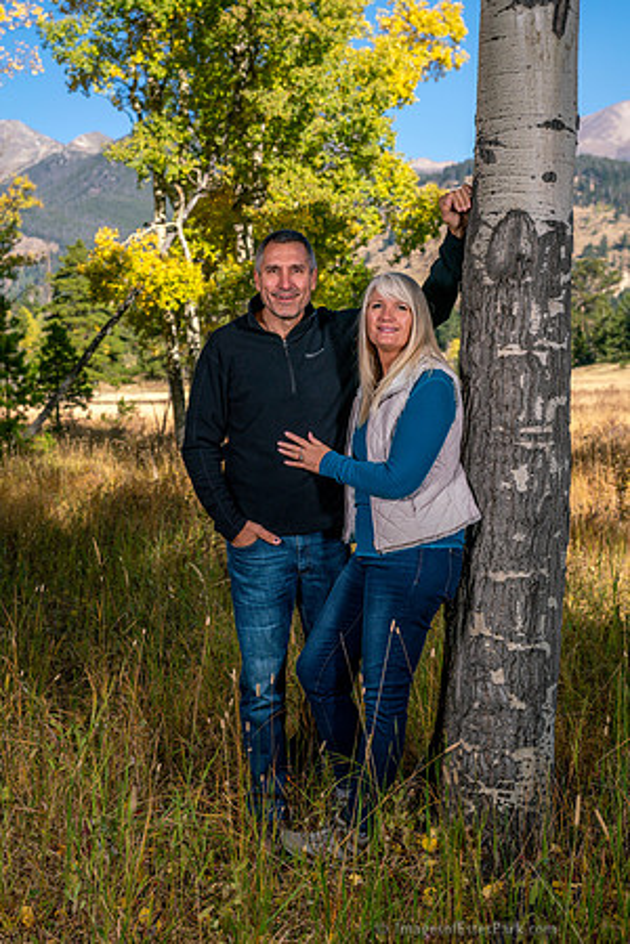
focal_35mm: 50
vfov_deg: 39.6
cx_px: 315
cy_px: 472
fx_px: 1312
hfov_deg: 27.0
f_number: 5
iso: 160
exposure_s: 1/1000
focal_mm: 50
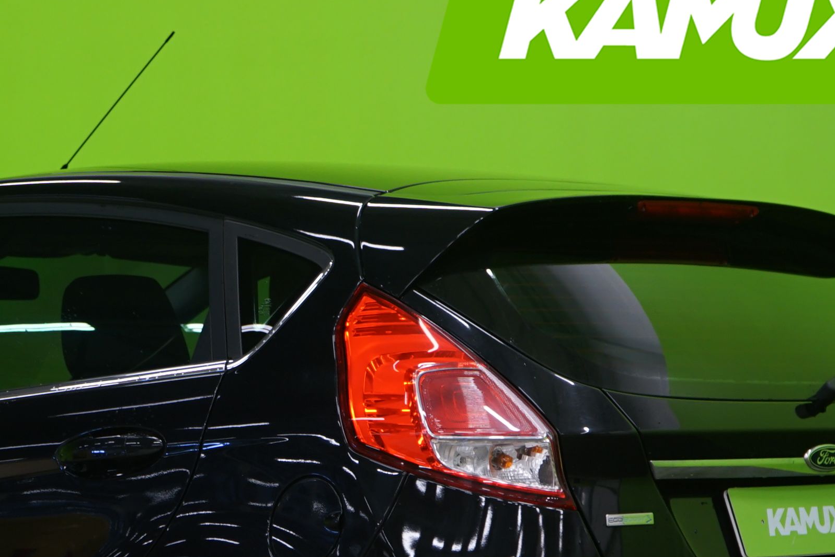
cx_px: 167
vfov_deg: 9.9
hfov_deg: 14.8
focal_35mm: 138
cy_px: 548
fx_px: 3201
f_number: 5
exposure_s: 1/10
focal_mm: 56
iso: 400
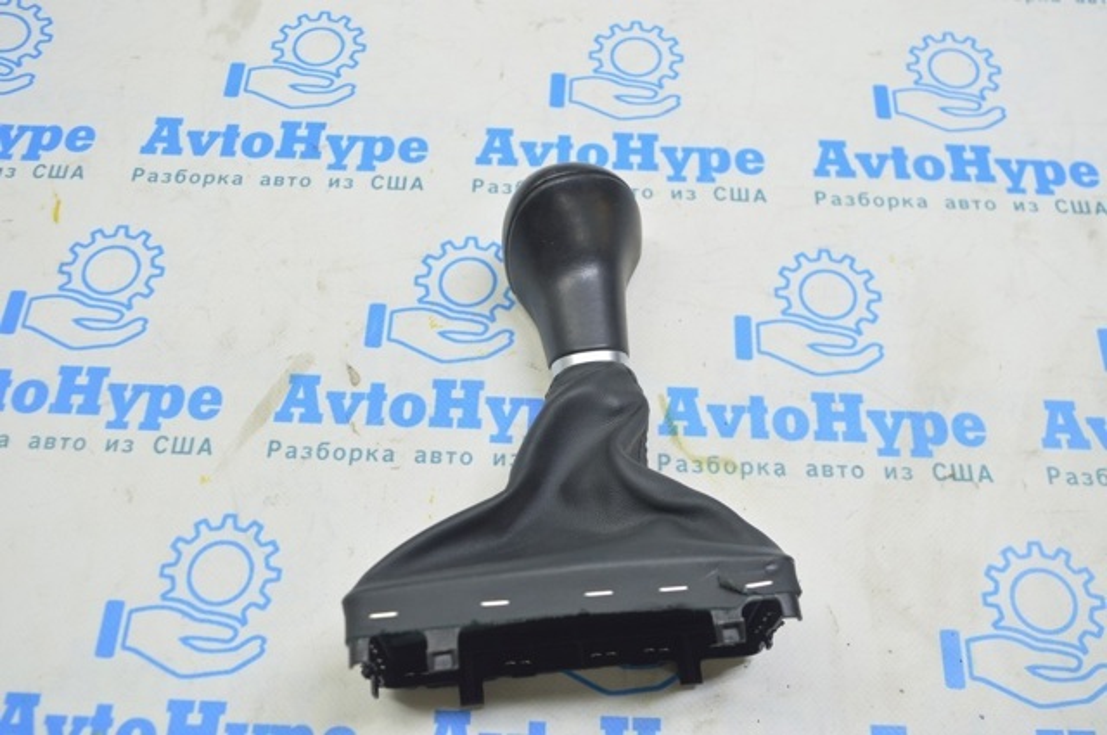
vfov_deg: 39.9
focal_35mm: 33
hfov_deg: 57.3
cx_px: 554
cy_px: 368
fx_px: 1013
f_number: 5.6
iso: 400
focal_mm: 22
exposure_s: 1/20
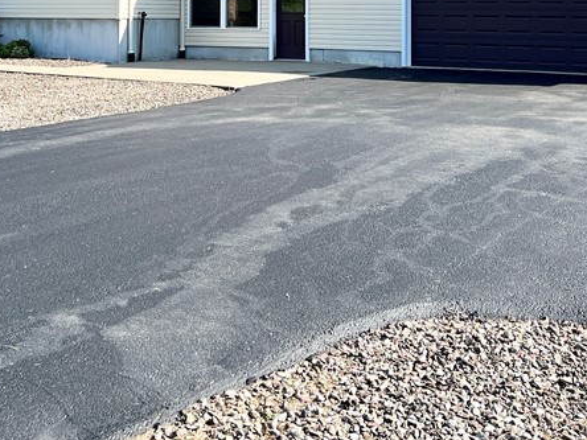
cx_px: 238
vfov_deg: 23.1
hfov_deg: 32.1
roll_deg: +0.1
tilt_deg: +2.9
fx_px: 1017
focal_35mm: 60
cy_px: -30
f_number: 1.5
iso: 50
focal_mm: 5.7
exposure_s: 1/1751
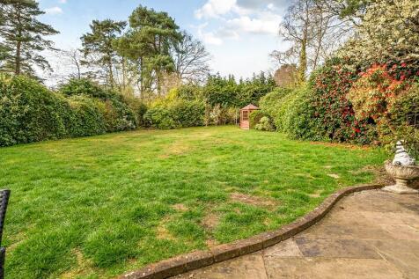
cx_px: 210
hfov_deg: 90.0
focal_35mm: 18
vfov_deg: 67.3
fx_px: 209
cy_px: 140
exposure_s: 1/250
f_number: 8
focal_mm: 12
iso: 400
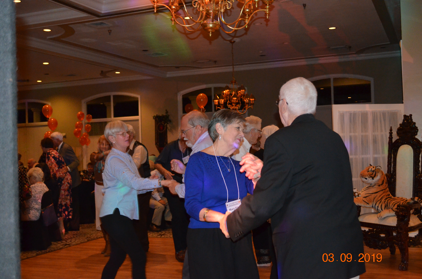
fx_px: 526
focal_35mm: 45
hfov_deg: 43.7
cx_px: 211
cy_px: 140
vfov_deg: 29.7
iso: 3200
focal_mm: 30
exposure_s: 1/60
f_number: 4.5
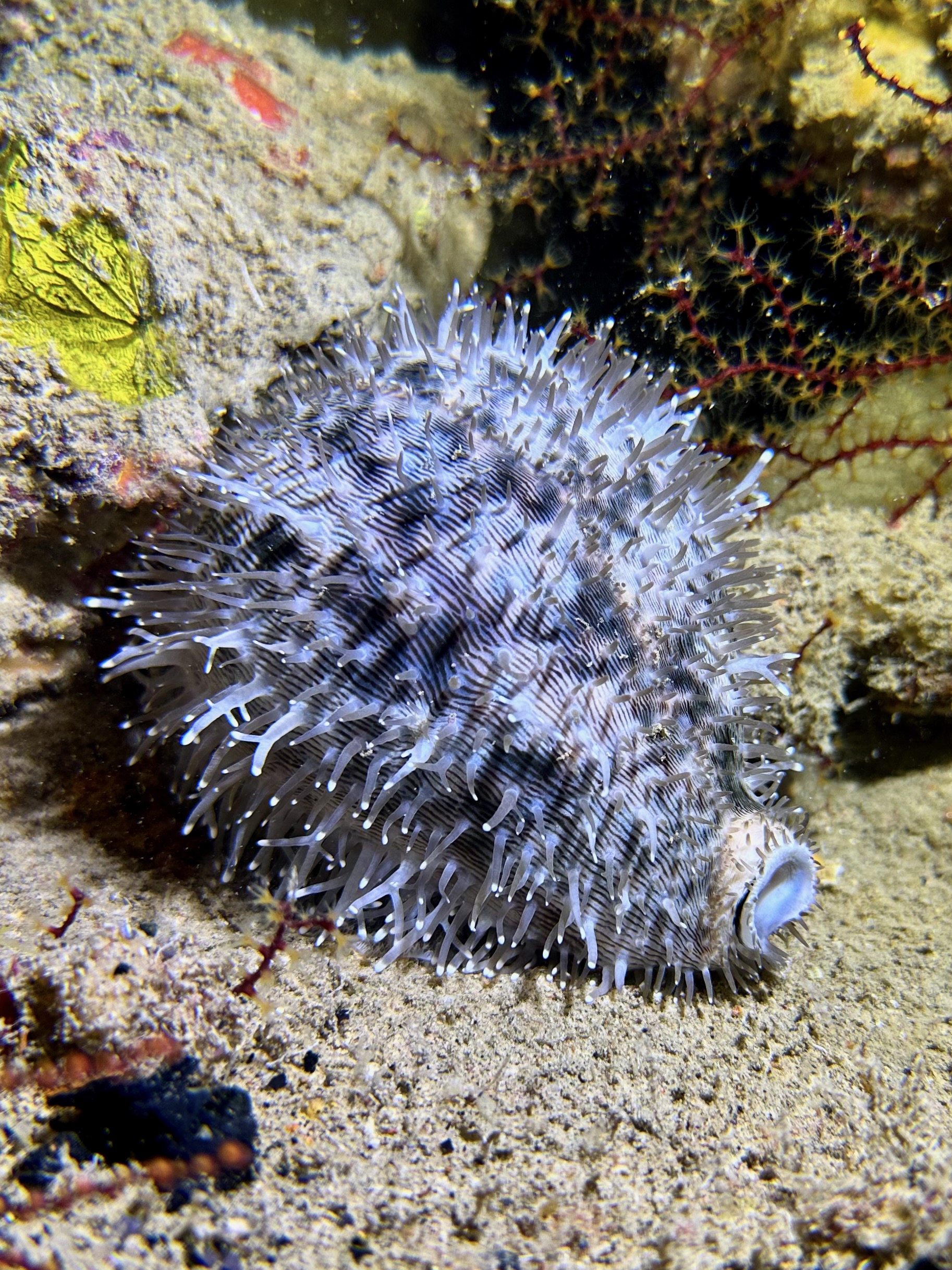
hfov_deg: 56.8
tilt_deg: -36.1
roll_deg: -35.3
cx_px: 476
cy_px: 635
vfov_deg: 71.6
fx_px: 880
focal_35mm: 24
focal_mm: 6.86
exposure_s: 1/142
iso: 64
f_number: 1.78
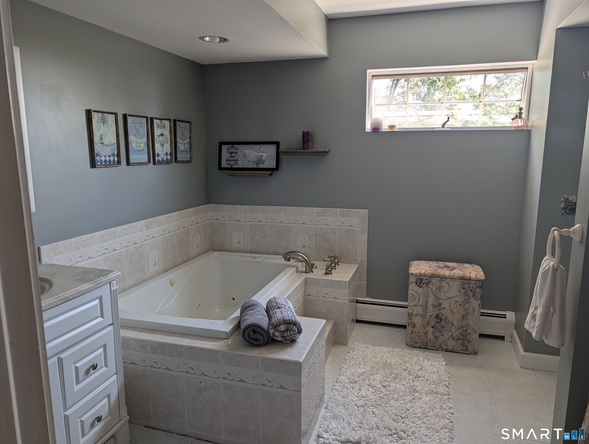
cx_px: 294
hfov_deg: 71.5
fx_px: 409
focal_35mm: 24
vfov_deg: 56.9
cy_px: 222
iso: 15
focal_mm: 6.9
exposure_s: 1/65.6
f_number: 1.68
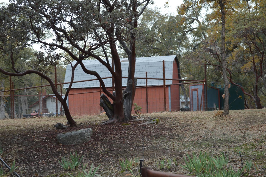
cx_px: 133
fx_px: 498
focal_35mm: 68
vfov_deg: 20.1
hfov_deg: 29.9
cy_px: 88
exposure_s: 1/125
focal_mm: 45
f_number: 5.6
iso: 220
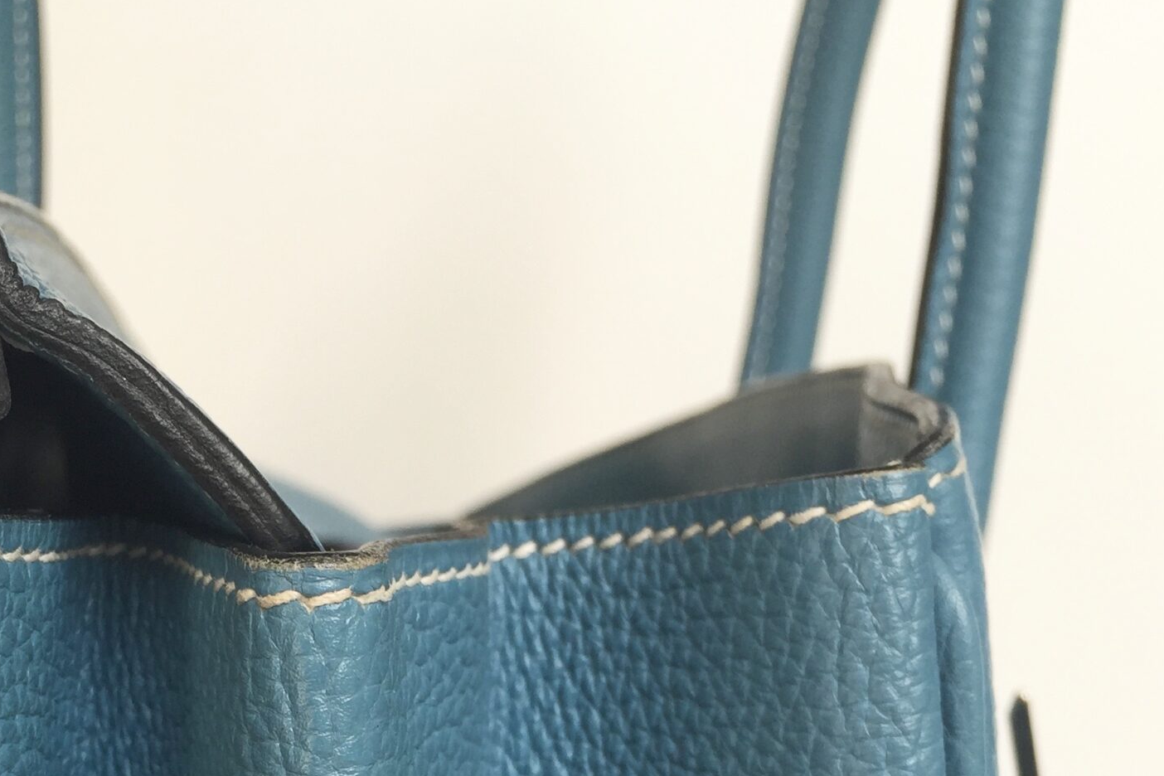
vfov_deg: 22.3
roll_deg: -0.3
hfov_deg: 36.0
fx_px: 1778
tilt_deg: -11.1
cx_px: 434
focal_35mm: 55
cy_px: 977
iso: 32
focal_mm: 4.15
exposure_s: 1/260
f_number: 2.2
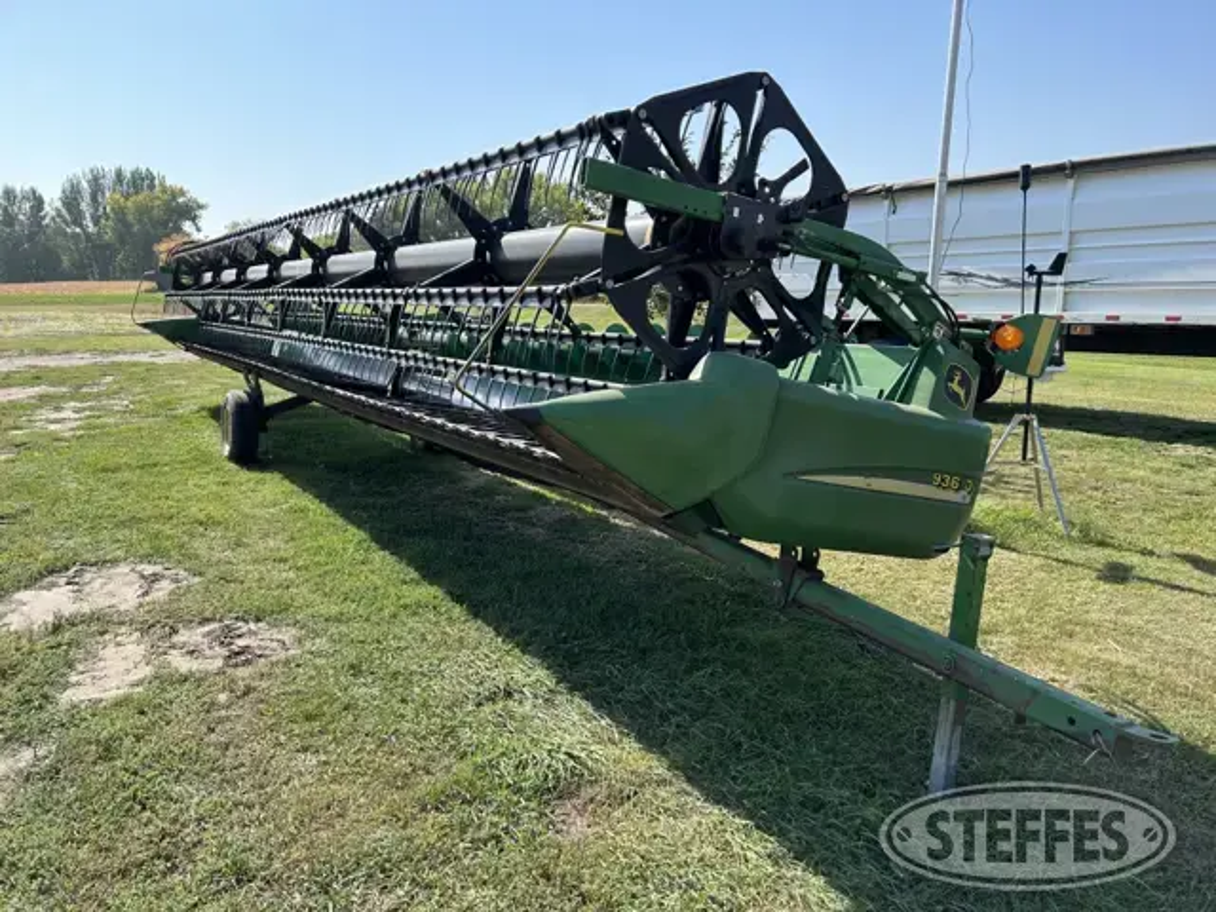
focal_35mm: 26
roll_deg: +0.3
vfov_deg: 53.1
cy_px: 456
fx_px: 913
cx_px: 608
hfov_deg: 67.3
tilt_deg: -11.0
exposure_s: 1/1698
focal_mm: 5.7
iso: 50
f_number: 1.5
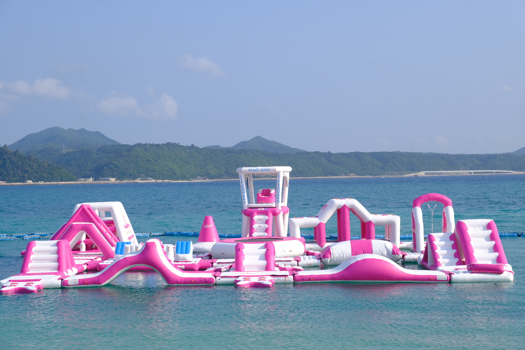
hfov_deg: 28.5
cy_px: 175
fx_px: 1035
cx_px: 262
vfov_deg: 19.2
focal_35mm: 71
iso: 200
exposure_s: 1/850
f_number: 5
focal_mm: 47
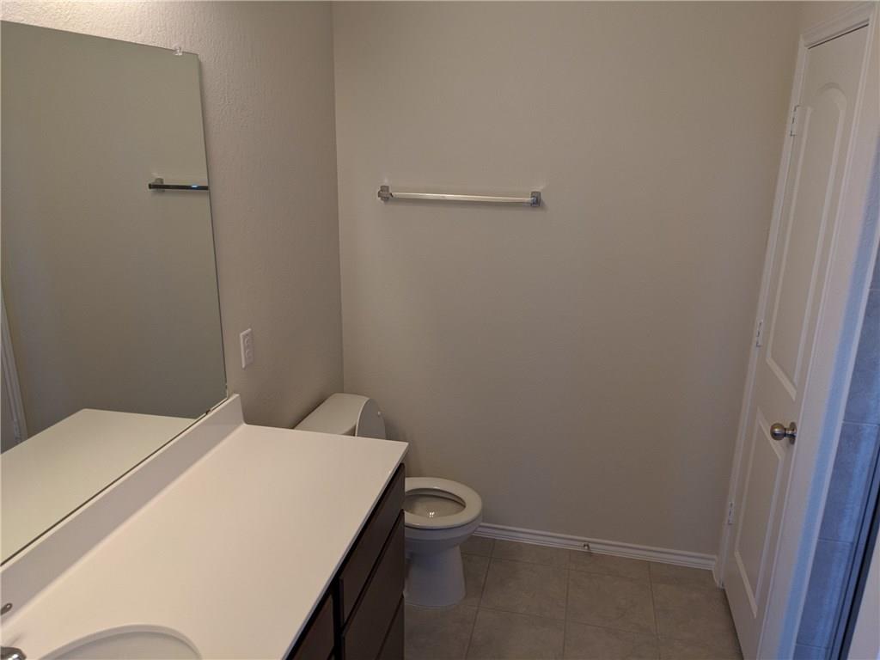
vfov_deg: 51.4
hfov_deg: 65.3
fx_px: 686
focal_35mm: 27
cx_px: 440
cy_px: 330
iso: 106
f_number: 1.73
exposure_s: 1/120
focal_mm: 4.38
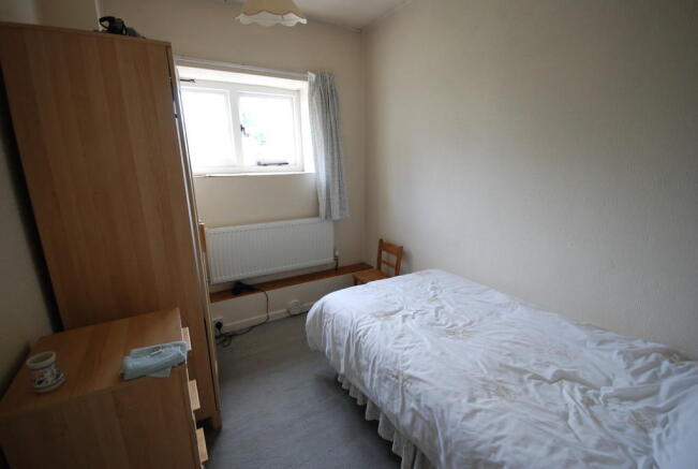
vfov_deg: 77.6
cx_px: 349
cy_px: 234
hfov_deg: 100.3
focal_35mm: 15
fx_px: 291
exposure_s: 1/50
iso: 400
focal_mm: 10
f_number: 5
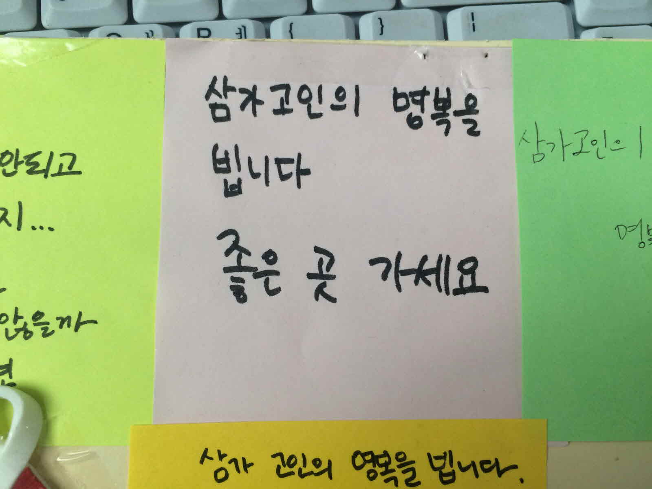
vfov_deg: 48.2
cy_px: 244
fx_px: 546
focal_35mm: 29
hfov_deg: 61.7
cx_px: 326
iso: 64
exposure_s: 1/100
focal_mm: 4.15
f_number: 2.2
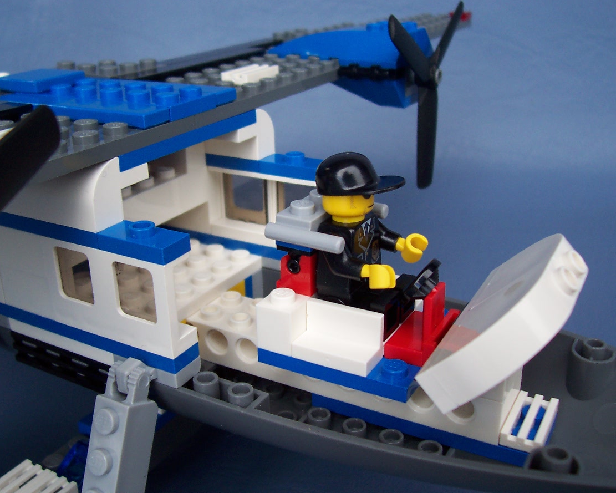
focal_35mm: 39
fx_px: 711
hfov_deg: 46.8
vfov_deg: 38.2
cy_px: 245
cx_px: 292
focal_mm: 5.6
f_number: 2.8
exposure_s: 1/350
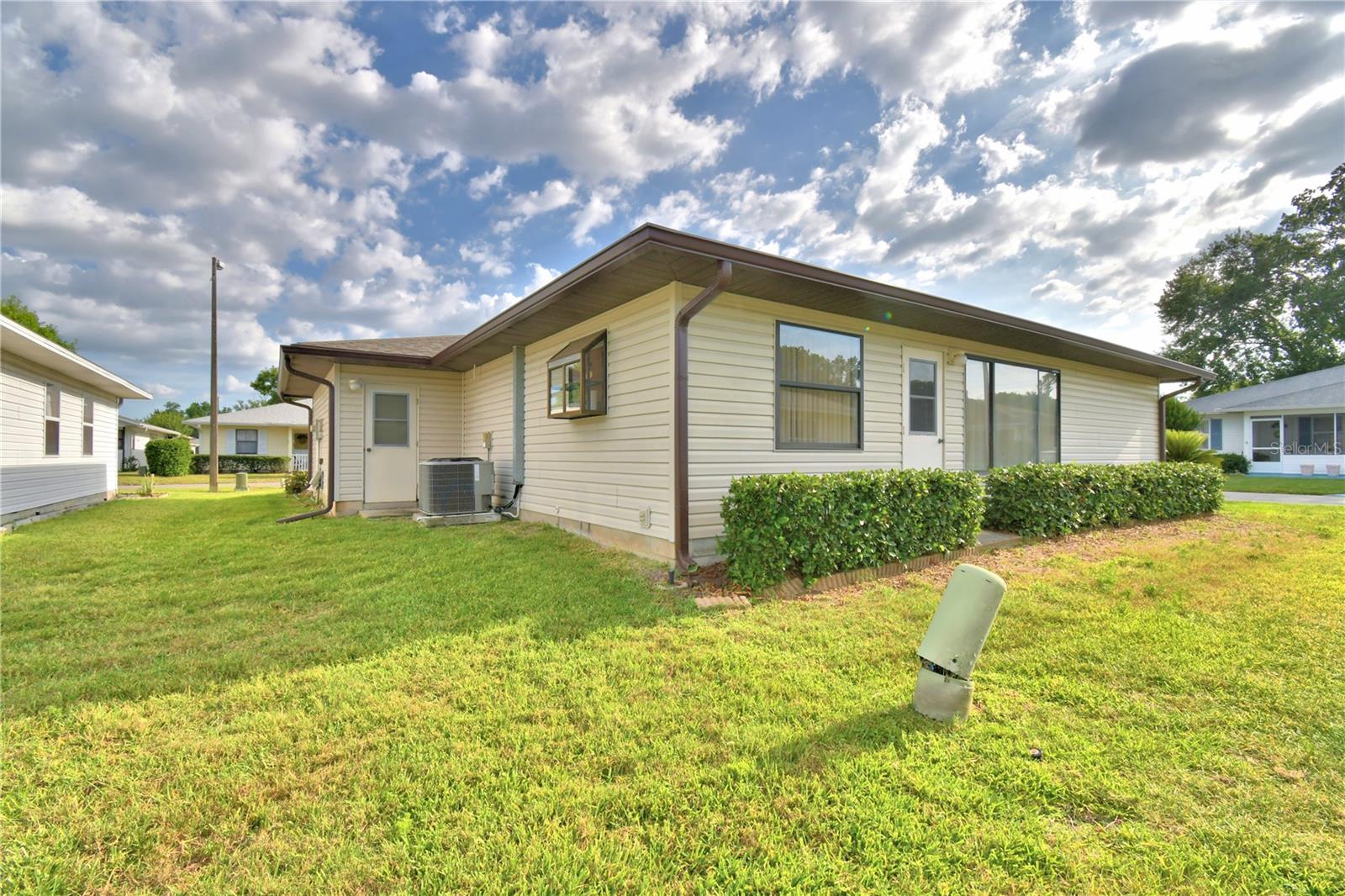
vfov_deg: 77.3
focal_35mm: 15
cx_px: 672
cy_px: 448
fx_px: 560
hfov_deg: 100.4
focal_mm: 10
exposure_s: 1/250
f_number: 10
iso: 100
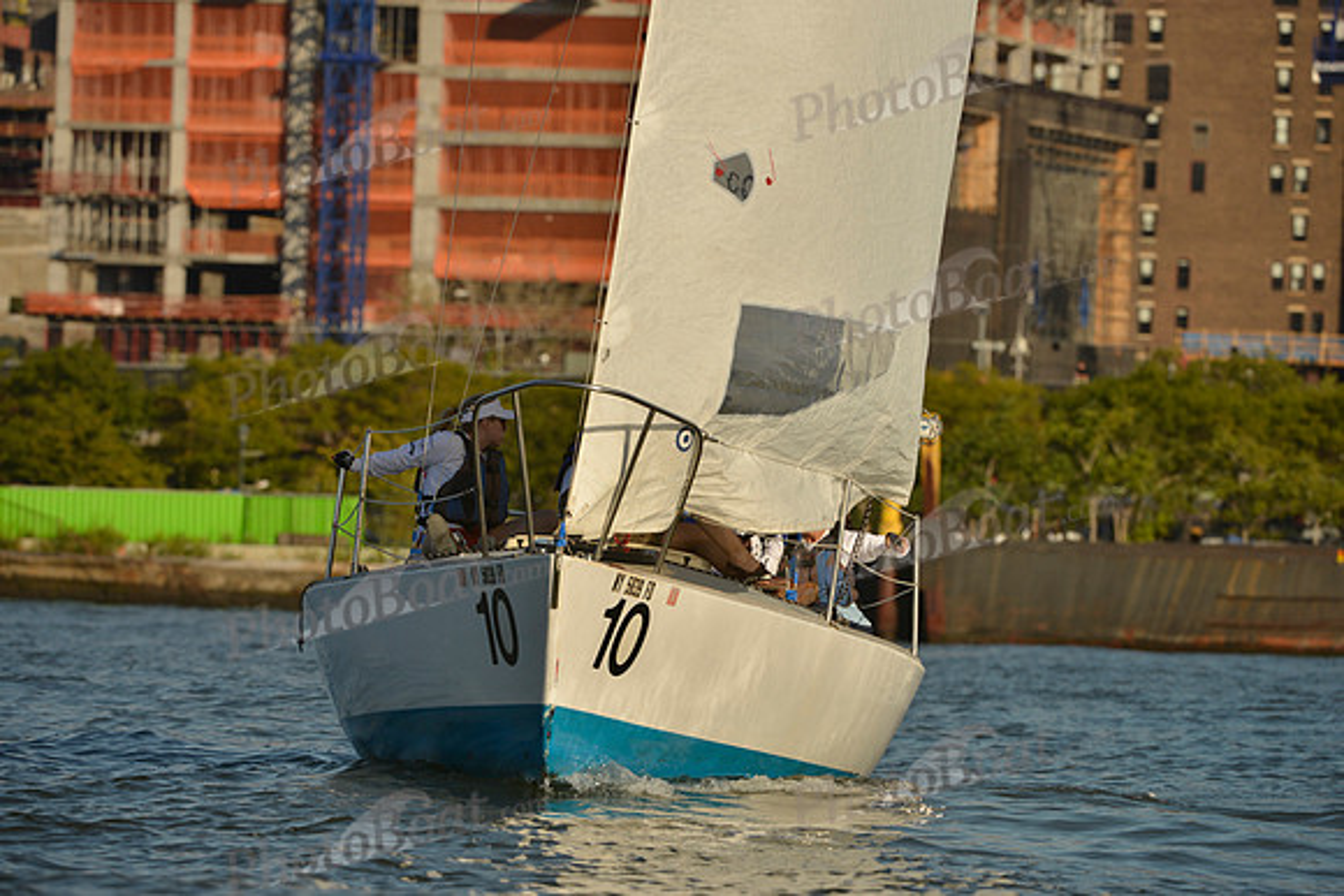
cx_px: 672
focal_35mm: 330
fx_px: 12322
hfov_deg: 6.2
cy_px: 448
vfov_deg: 4.2
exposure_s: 1/1250
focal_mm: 330
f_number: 7.1
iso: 200
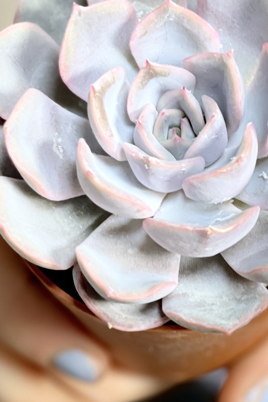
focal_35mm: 145
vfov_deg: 14.1
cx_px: 107
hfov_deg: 9.5
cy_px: 101
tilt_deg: -50.6
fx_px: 1619
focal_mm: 7.5
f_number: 2.2
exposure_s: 1/100
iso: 160
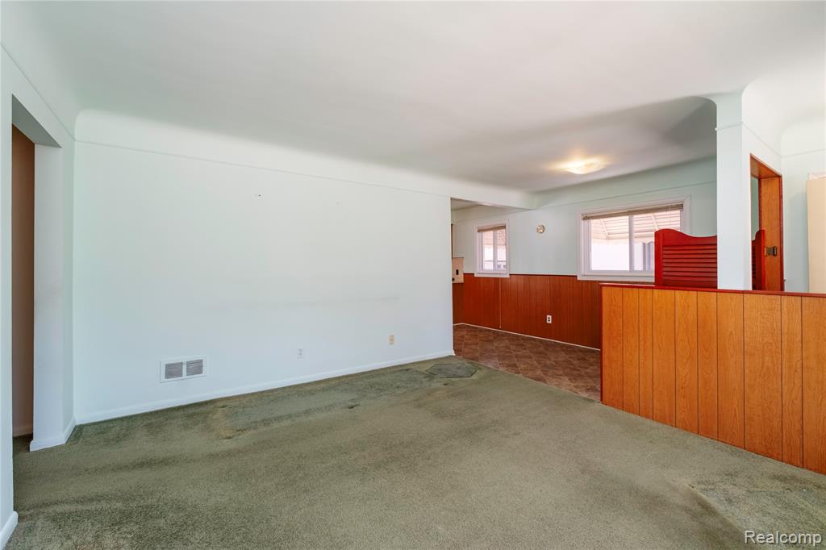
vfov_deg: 77.3
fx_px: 344
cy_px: 275
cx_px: 413
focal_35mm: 15
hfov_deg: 100.4
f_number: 6.4
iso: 500
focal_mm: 10
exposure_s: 1/125
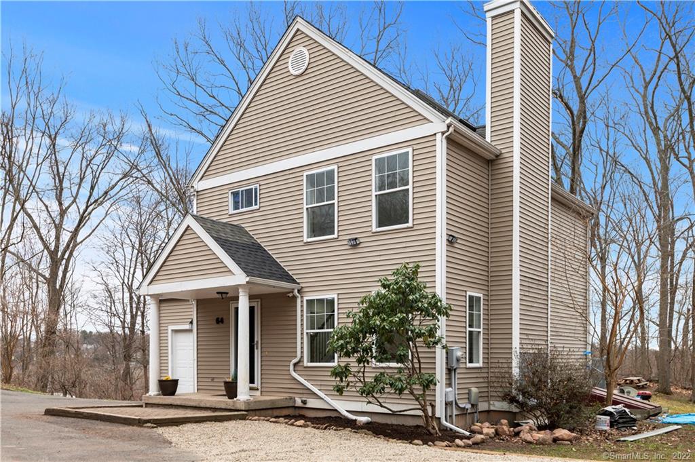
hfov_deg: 60.3
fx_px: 598
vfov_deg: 42.3
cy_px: 231
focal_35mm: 31
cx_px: 348
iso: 800
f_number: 7.1
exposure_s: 1/320
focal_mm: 31
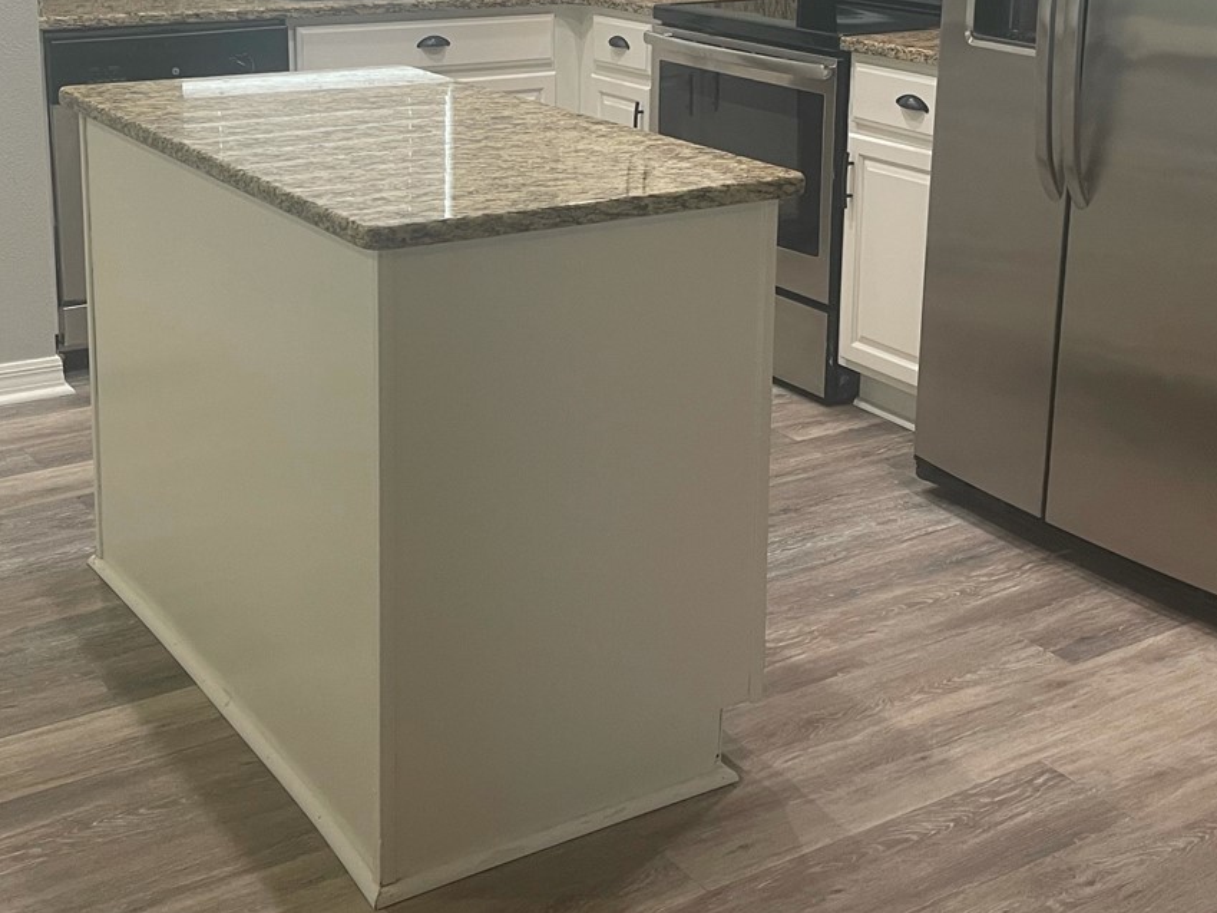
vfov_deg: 29.0
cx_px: 585
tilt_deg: -12.5
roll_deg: -0.4
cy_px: 181
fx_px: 1723
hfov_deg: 38.9
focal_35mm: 49
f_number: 1.6
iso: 80
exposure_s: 1/60
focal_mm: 5.1
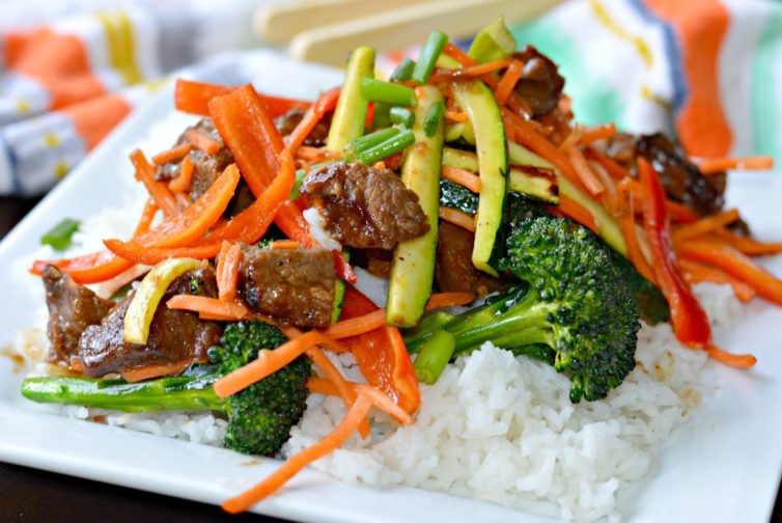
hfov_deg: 27.0
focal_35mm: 75
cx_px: 391
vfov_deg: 18.2
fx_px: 1630
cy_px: 262
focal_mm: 50
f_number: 4
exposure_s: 1/60
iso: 400
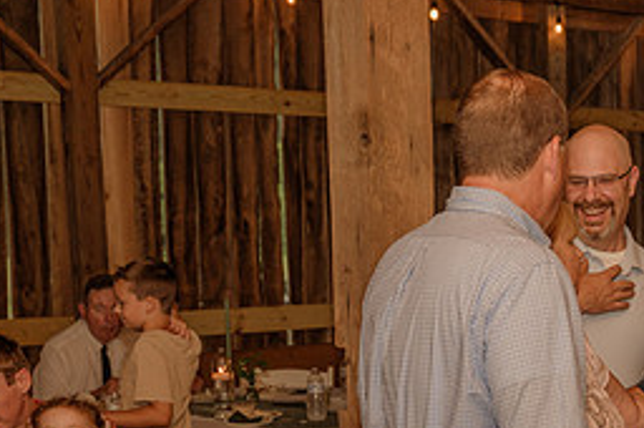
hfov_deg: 22.7
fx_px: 1519
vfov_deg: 15.8
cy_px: 388
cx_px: 694
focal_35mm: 85
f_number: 4
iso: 320
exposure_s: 1/200
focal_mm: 36
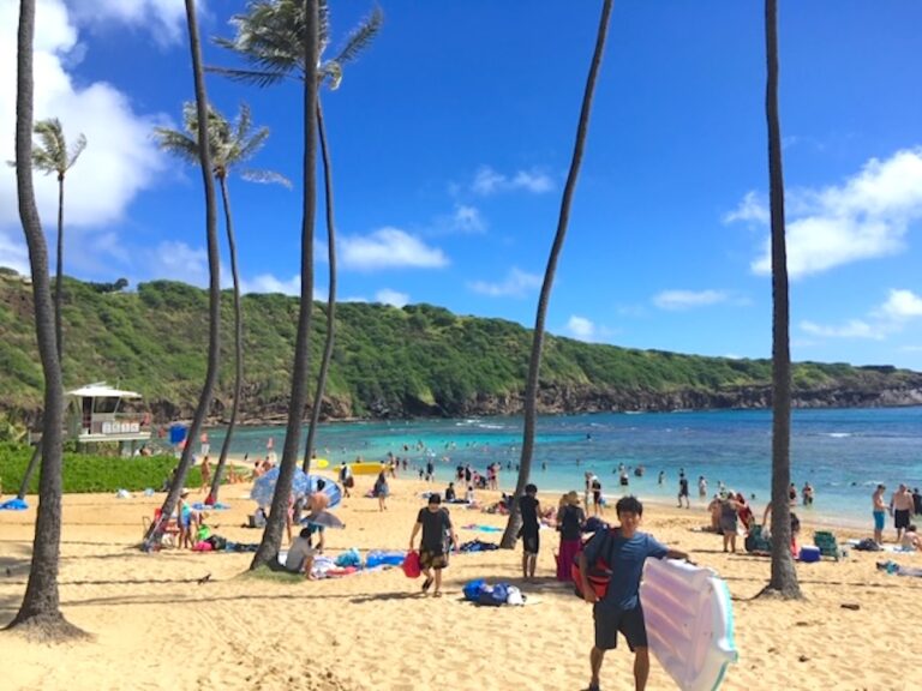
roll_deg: +0.3
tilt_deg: +3.1
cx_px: 461
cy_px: 346
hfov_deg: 61.7
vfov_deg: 48.2
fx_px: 772
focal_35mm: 29
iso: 25
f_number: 2.2
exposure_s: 1/2137
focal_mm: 4.15
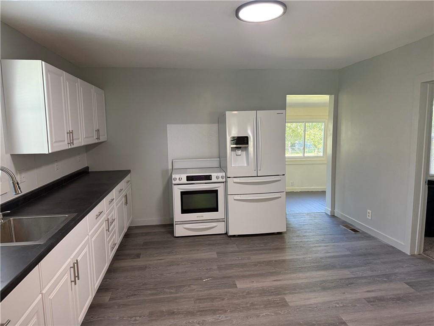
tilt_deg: -6.7
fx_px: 301
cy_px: 163
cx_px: 217
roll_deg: +1.1
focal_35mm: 24
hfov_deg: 71.6
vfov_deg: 56.8
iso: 250
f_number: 1.78
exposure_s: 1/120
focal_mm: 6.76
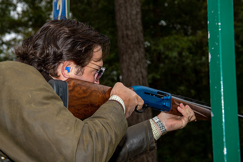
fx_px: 378
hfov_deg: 35.7
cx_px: 122
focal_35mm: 56
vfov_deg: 24.2
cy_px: 81
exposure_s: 1/250
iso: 320
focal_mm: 56
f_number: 6.3
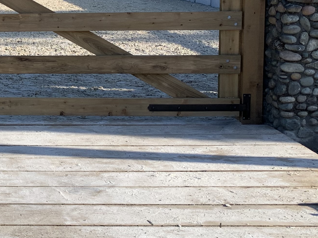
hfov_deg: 22.3
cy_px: 46
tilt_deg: -7.1
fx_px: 735
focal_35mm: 80
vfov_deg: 18.3
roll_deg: +0.9
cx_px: -75
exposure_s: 1/1088
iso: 25
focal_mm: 4.25
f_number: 1.8
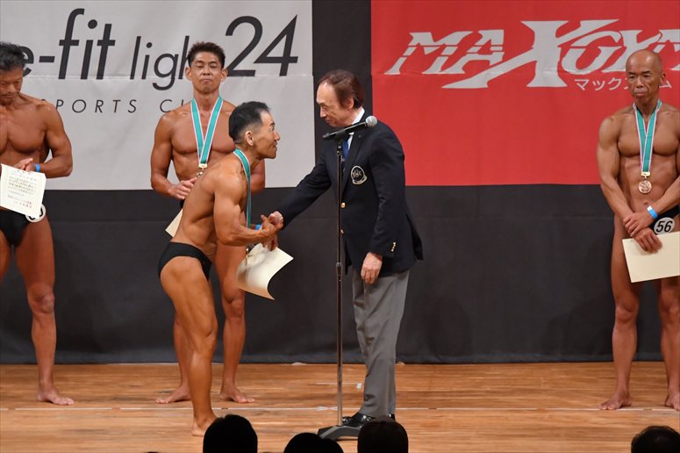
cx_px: 340
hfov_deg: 8.1
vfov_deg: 5.4
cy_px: 226
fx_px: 4814
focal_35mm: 255
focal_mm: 170
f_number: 5.6
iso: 6400
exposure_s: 1/400
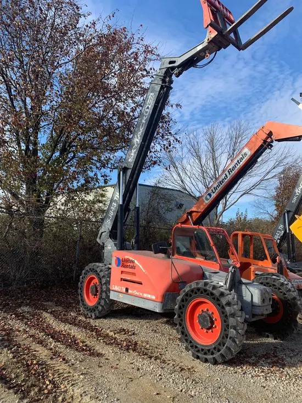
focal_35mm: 26
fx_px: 302
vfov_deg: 67.3
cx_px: 151
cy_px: 202
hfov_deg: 53.1
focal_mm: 4.25
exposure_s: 1/1149
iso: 25
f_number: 1.8
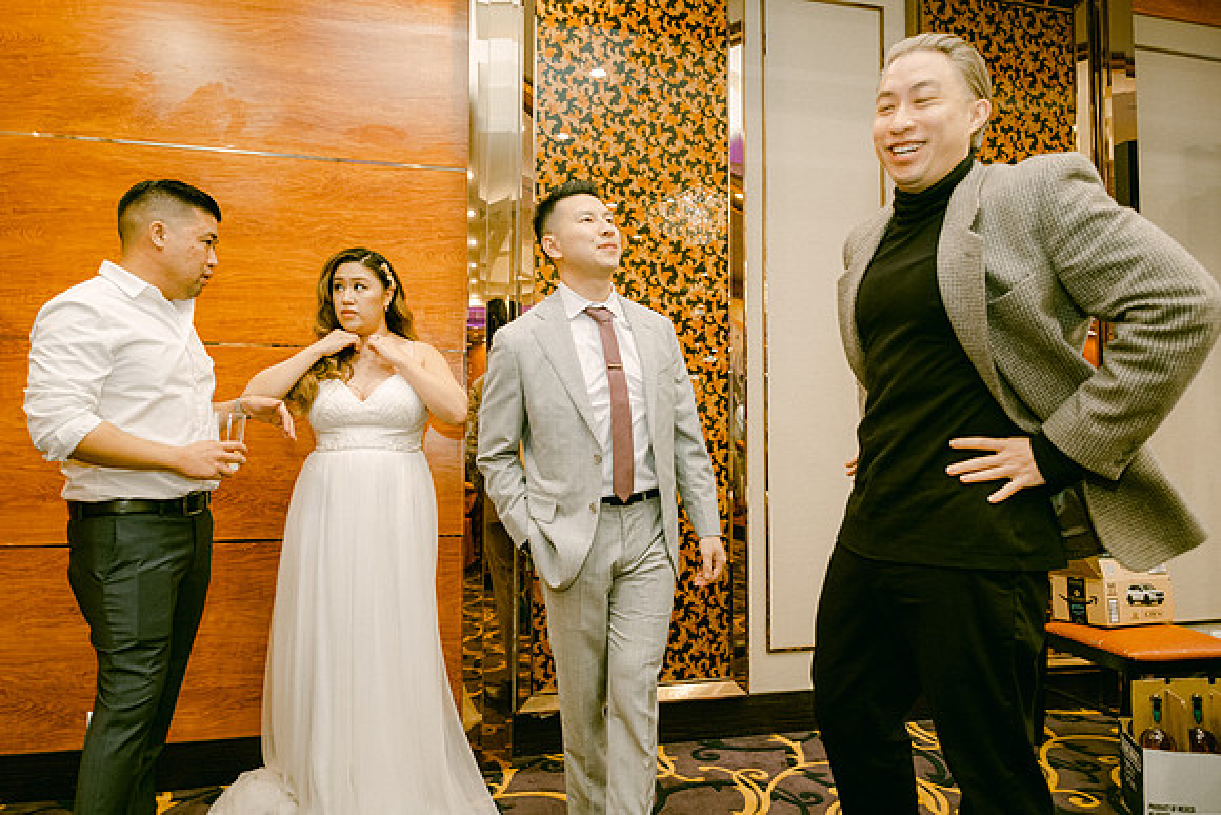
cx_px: 610
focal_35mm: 24
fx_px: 814
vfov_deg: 53.2
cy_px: 408
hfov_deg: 73.7
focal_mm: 16
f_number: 2.8
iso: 800
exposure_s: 1/125
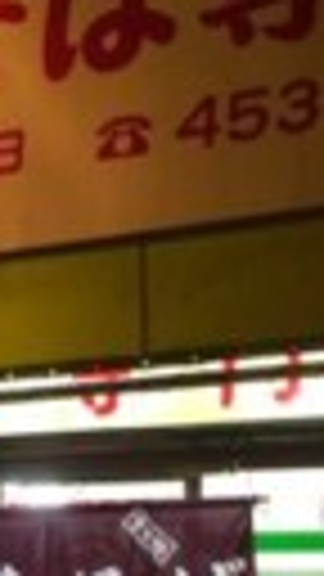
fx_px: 1756
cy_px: 513
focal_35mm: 115
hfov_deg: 10.5
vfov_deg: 18.3
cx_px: 9
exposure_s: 1/30
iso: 250
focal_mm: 4.12
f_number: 2.2
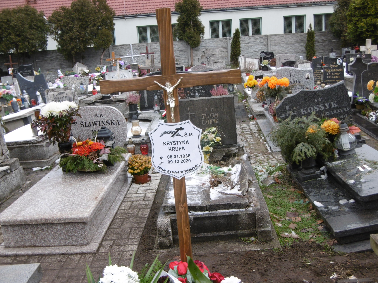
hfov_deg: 43.9
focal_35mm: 43
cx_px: 189
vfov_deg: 33.6
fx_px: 470
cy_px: 142
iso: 100
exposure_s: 1/60
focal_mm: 7.7
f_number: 3.8
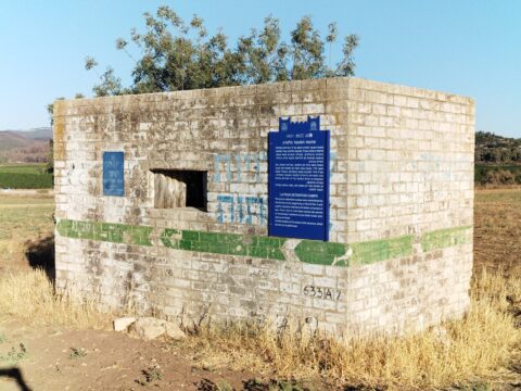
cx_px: 260
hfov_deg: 71.6
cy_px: 196
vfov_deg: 56.8
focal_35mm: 24
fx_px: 361
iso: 50
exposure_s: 1/954
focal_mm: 5.89
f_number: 1.89
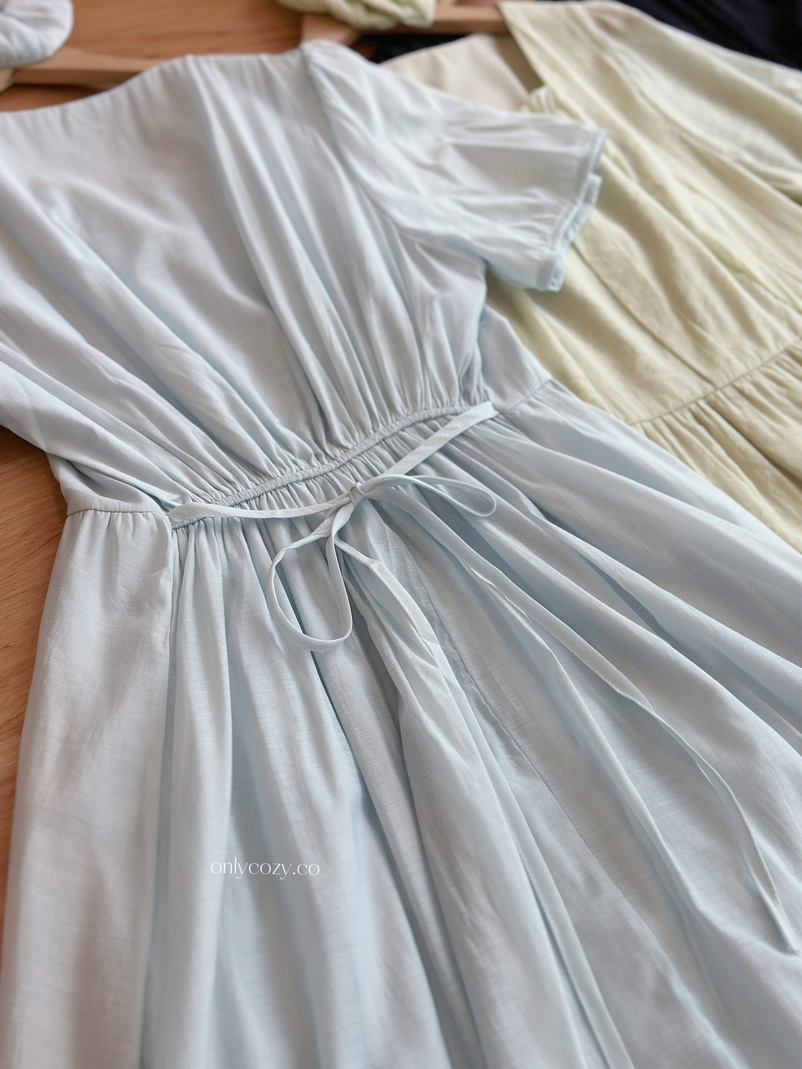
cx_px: 401
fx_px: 1483
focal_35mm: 48
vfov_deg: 39.7
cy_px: 534
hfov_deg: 30.3
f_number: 1.78
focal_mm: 6.86
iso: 64
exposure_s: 1/151
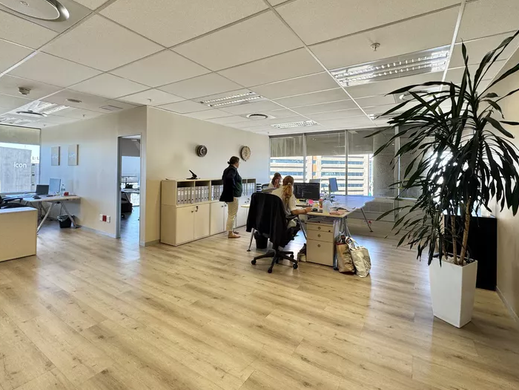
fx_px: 240
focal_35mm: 16
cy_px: 171
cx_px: 285
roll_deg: -0.6
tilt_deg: -0.4
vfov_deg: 77.8
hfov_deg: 94.2
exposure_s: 1/100
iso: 50
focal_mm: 2.22
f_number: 2.2
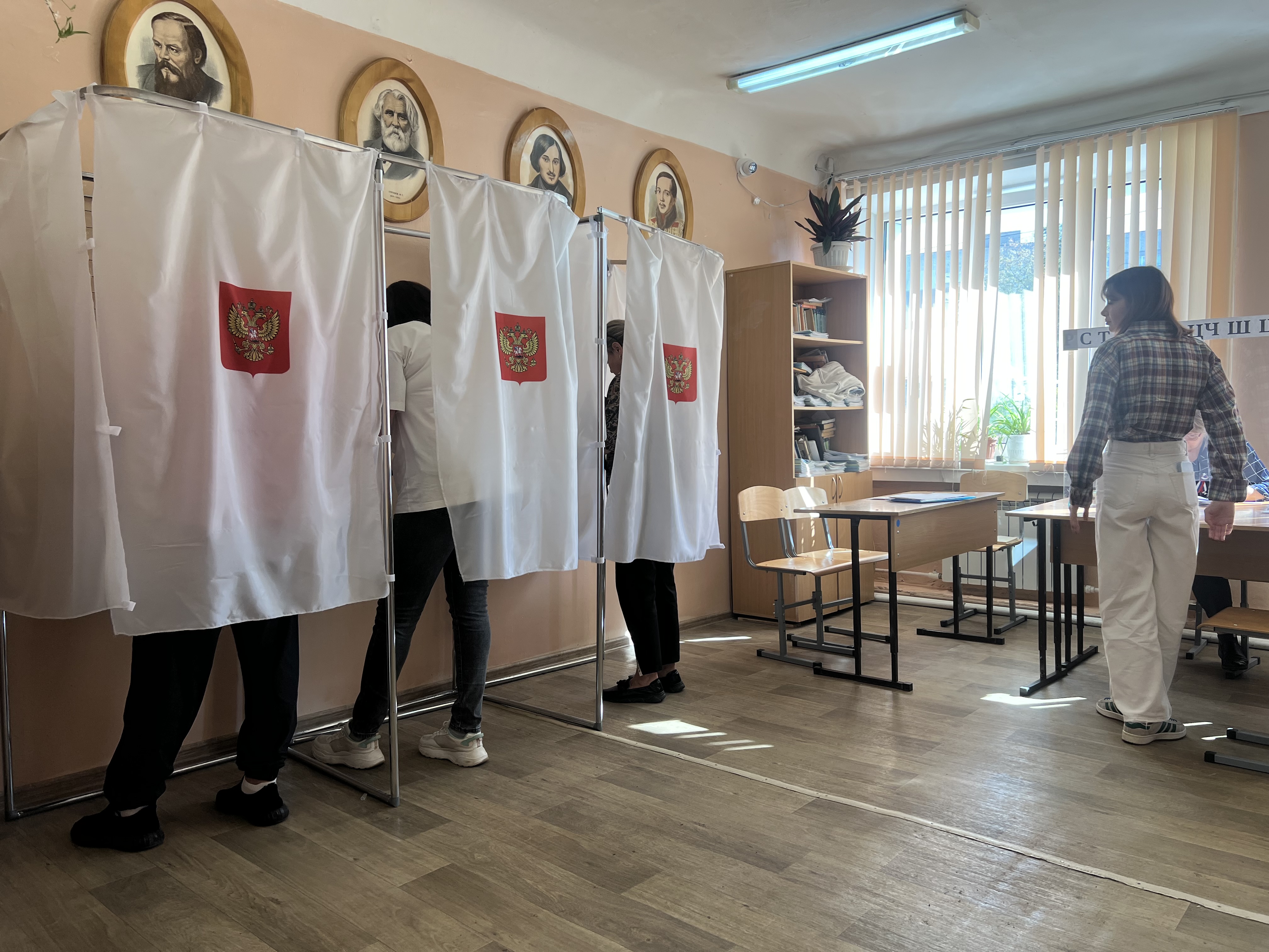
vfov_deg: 53.1
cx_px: 634
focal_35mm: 26
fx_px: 953
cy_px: 476
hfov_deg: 67.3
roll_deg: +1.3
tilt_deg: -1.8
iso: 40
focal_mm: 5.7
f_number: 1.5
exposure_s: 1/156
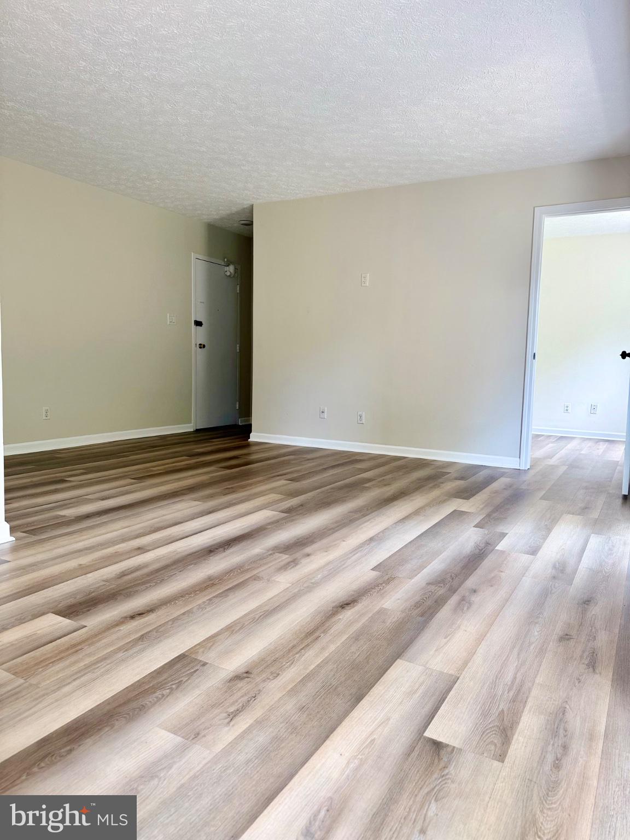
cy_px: 420
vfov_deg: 71.6
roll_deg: -0.9
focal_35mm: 24
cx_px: 315
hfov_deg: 56.8
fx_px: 582
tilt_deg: -3.6
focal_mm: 6.76
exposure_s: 1/120
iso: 64
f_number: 1.78
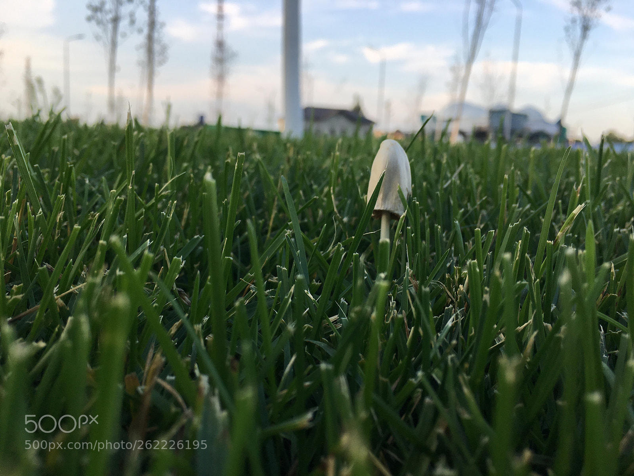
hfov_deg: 61.7
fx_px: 531
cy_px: 238
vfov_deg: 48.2
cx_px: 317
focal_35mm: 29
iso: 25
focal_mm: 4.15
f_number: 2.2
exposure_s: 1/289
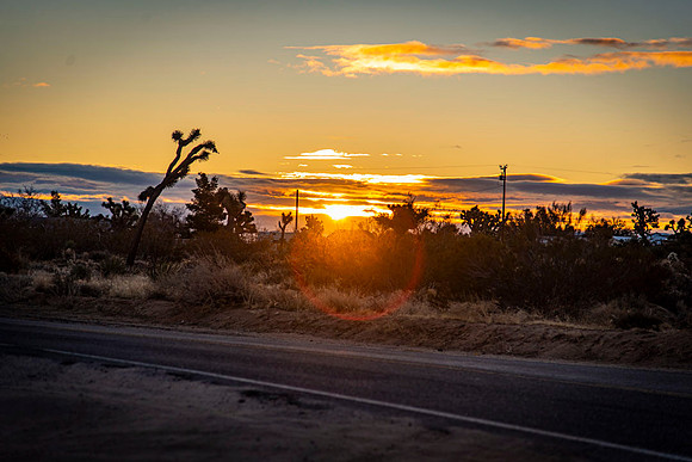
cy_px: 231
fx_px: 2019
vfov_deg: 13.0
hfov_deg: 19.5
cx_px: 346
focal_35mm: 105
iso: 100
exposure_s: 1/500
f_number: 4
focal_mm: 105
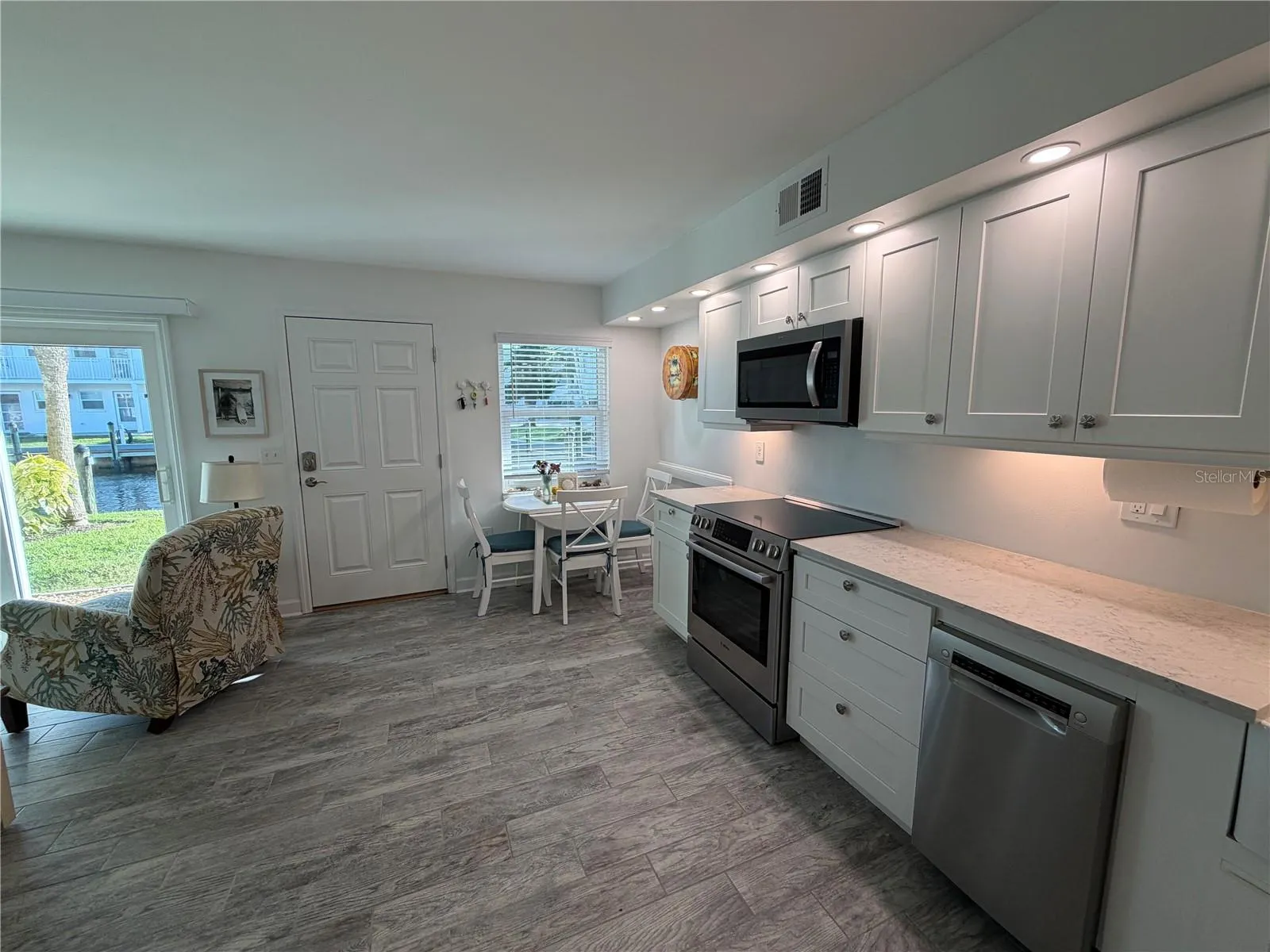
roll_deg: +1.5
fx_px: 514
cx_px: 635
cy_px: 476
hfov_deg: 102.1
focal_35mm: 14
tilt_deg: -3.9
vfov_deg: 85.7
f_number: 2.2
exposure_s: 1/120
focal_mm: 2.22
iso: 64
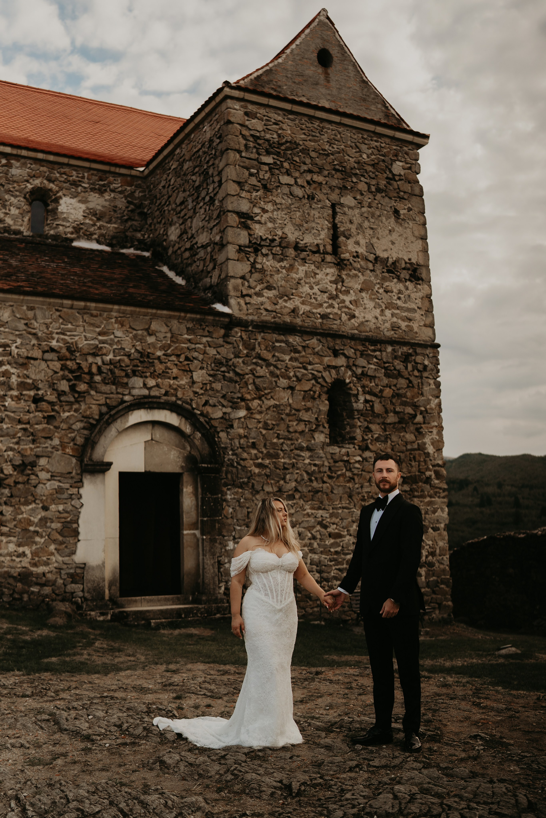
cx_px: 273
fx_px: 796
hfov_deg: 37.9
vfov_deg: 54.4
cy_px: 409
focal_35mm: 35
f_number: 1.8
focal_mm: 35
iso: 320
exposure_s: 1/5000
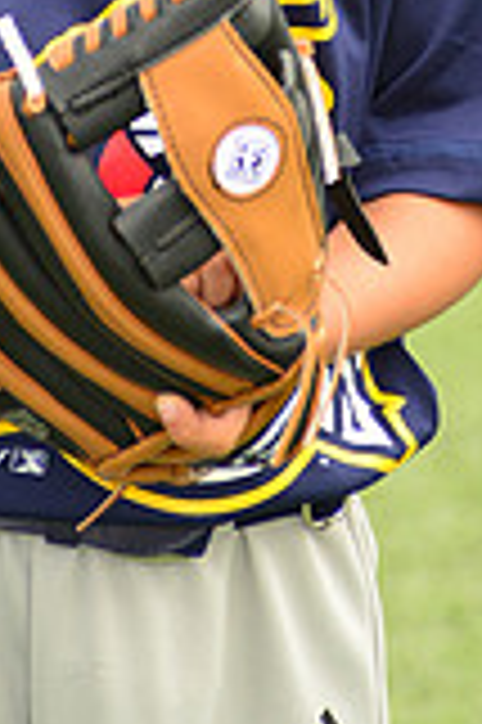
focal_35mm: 721
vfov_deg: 2.9
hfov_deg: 1.9
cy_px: -418
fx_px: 14510
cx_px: 218
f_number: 8
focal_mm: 200
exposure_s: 1/200
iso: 250
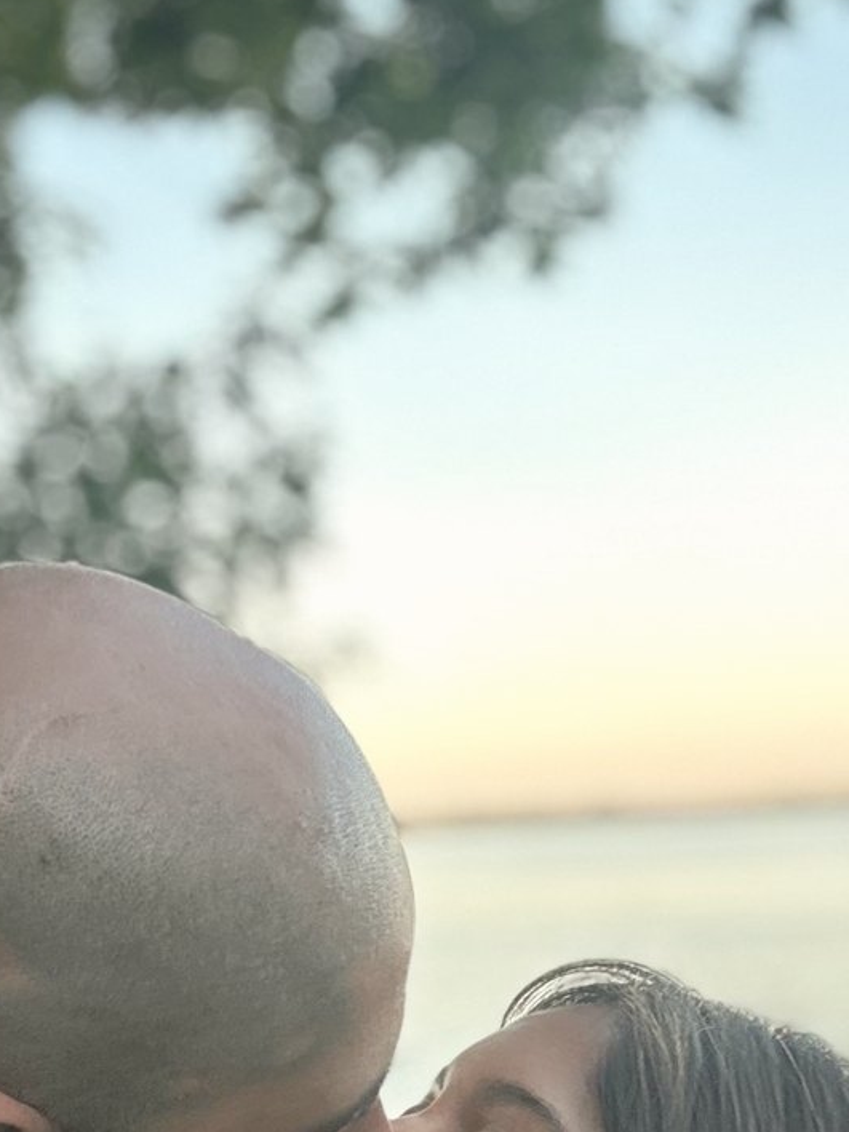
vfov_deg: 29.7
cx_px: 280
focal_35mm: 61
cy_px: 1108
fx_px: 1995
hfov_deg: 23.9
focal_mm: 2.69
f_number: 1.9
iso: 80
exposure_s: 1/77
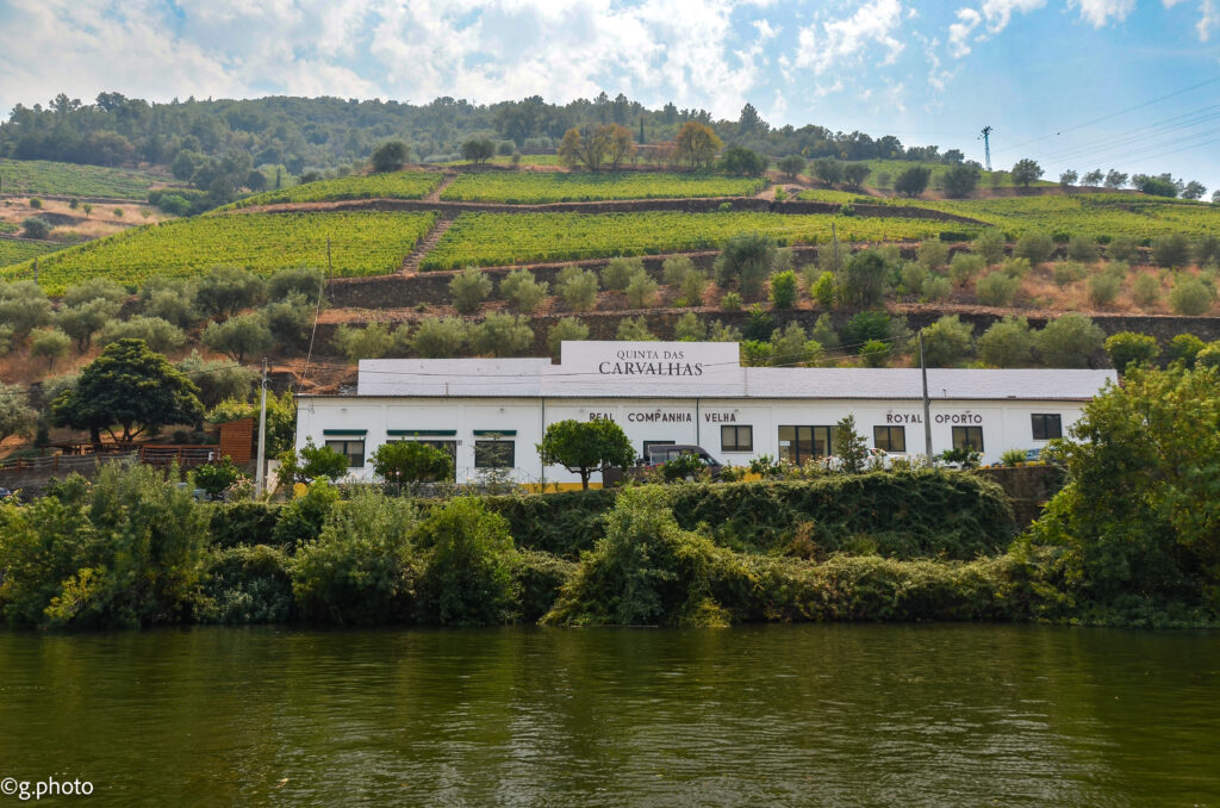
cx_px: 610
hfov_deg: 67.5
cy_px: 404
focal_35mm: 27
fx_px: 913
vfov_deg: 47.7
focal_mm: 18
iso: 100
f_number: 7.1
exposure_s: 1/500
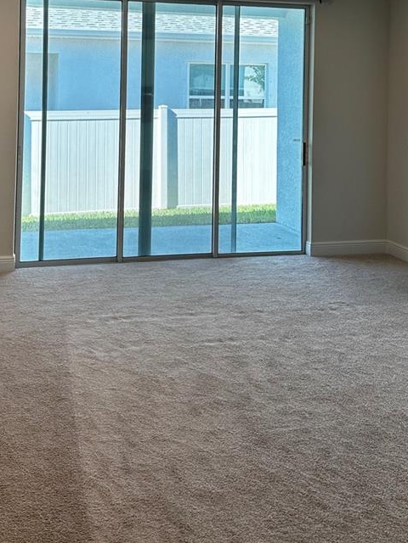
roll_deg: -1.7
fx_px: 707
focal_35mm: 45
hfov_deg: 32.2
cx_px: 207
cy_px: 83
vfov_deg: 39.8
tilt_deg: +1.0
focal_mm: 6.86
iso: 80
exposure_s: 1/294
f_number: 1.78
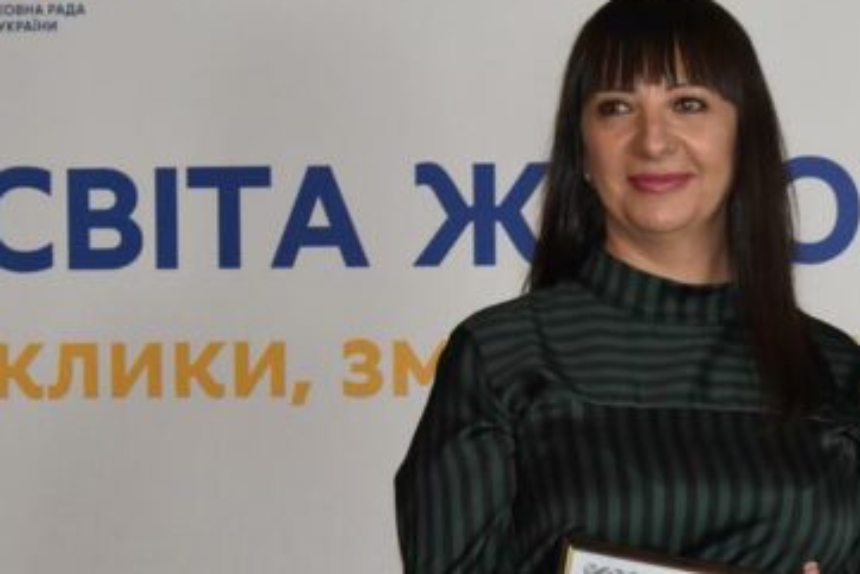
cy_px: 587
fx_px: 4063
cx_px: 972
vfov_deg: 8.0
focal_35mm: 170
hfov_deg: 11.9
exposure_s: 1/125
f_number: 4.5
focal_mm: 40
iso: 1400
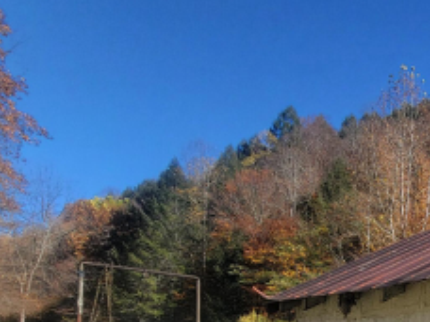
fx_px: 472
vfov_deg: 31.7
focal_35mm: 38
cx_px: 474
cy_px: 384
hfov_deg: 39.8
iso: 50
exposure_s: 1/1212
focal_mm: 2.2
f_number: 2.2
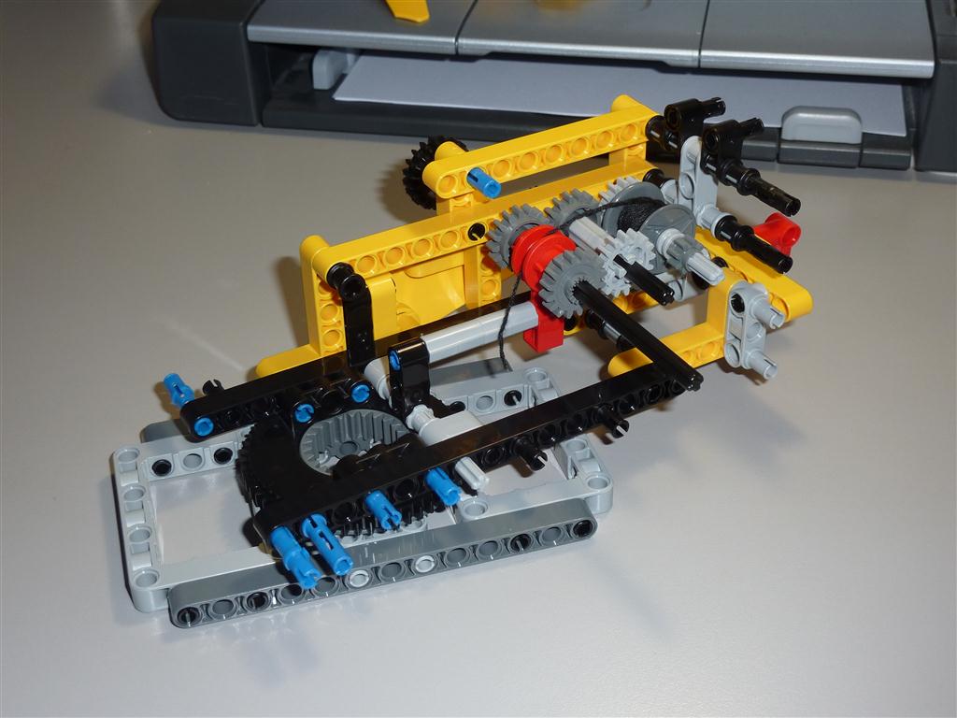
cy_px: 359
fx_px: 1327
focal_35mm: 48
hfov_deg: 39.7
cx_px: 478
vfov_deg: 30.3
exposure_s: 1/30
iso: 100
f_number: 3.8
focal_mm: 7.9
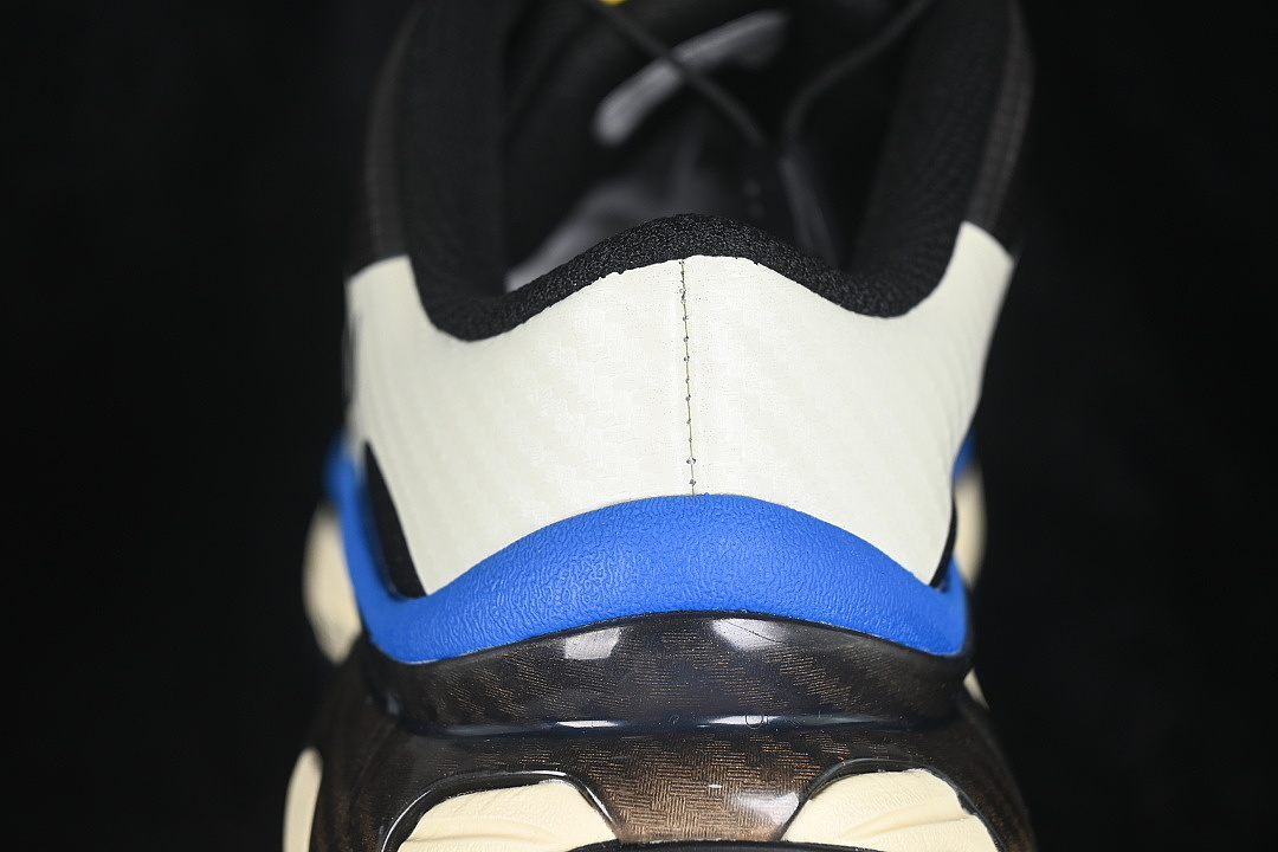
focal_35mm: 75
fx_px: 2662
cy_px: 426
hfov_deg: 27.0
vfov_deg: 18.2
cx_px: 639
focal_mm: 50
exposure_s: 1/60
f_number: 6.3
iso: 160
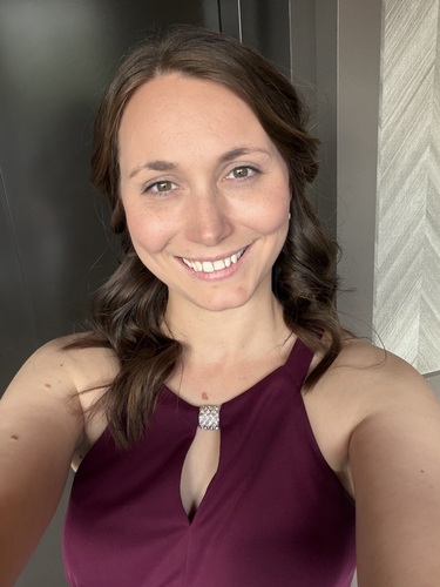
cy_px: 294
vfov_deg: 60.0
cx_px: 220
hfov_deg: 46.8
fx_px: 508
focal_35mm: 30
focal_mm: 2.71
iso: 80
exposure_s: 1/60
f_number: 1.9
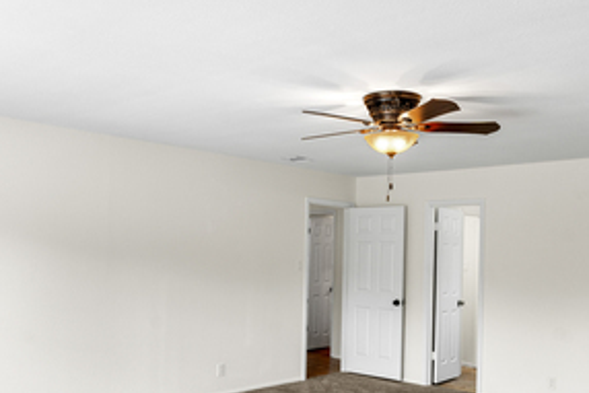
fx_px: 622
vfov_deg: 34.8
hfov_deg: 50.7
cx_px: 297
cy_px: 254
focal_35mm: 38
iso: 1600
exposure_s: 1/30
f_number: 8
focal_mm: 17
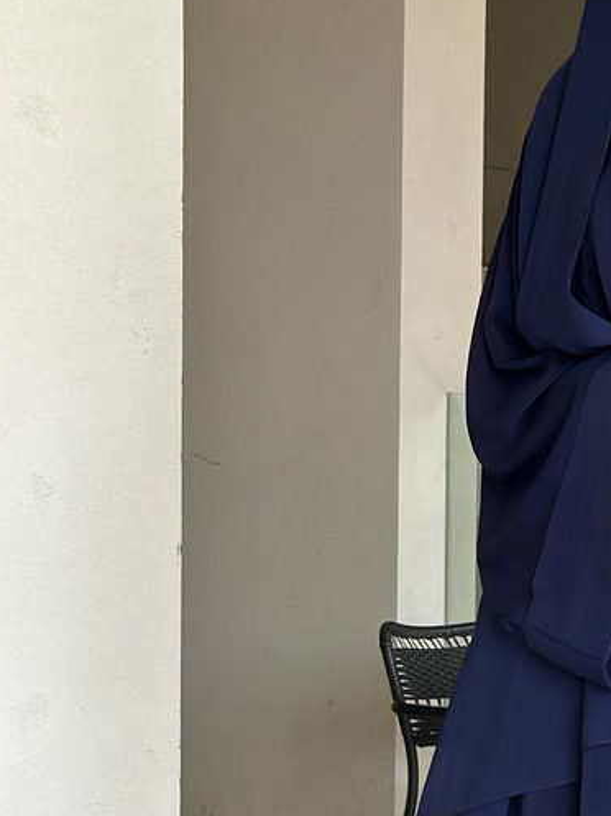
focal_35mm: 116
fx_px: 2734
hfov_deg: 12.7
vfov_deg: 16.9
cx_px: 355
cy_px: 621
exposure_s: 1/154
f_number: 1.78
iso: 64
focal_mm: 6.86
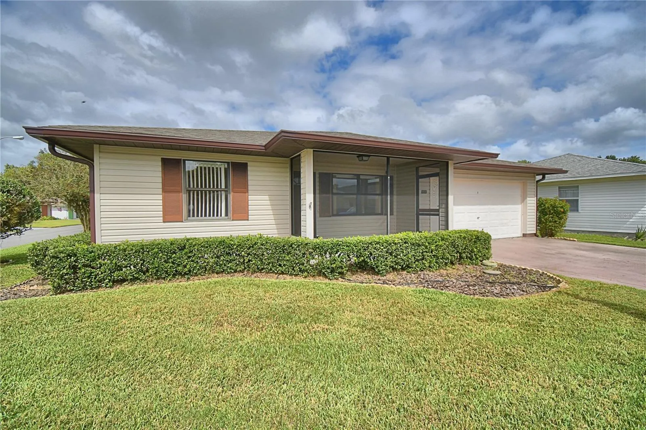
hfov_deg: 100.4
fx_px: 269
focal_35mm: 15
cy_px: 215
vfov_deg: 77.3
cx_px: 323
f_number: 4.5
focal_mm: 10
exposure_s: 1/1600
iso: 100
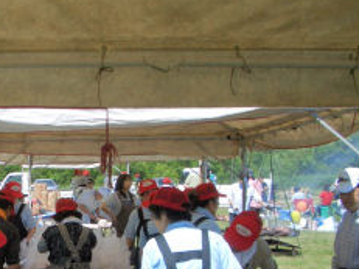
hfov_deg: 29.1
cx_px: 36
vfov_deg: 22.6
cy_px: 215
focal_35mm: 64
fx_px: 663
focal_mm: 5.8
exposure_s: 1/500
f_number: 4.3
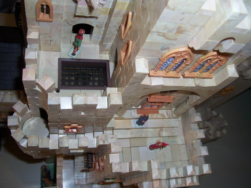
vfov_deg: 41.8
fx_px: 247
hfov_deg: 54.0
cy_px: 94
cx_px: 126
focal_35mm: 34
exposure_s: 1/60
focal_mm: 5.6
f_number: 2.7
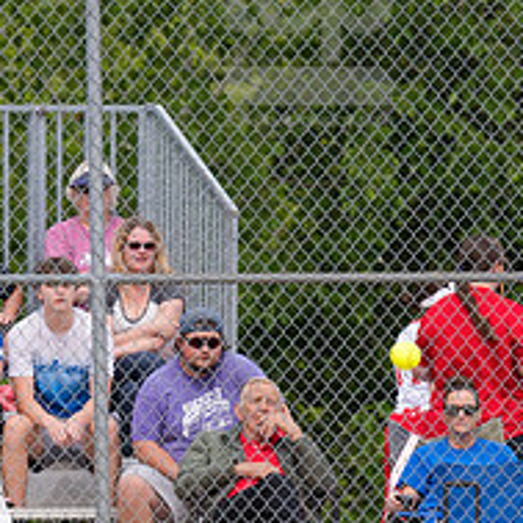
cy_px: 412
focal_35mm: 782
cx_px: -83
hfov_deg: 2.2
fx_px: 13367
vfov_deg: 2.2
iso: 320
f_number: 5.6
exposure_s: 1/1600
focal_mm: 200
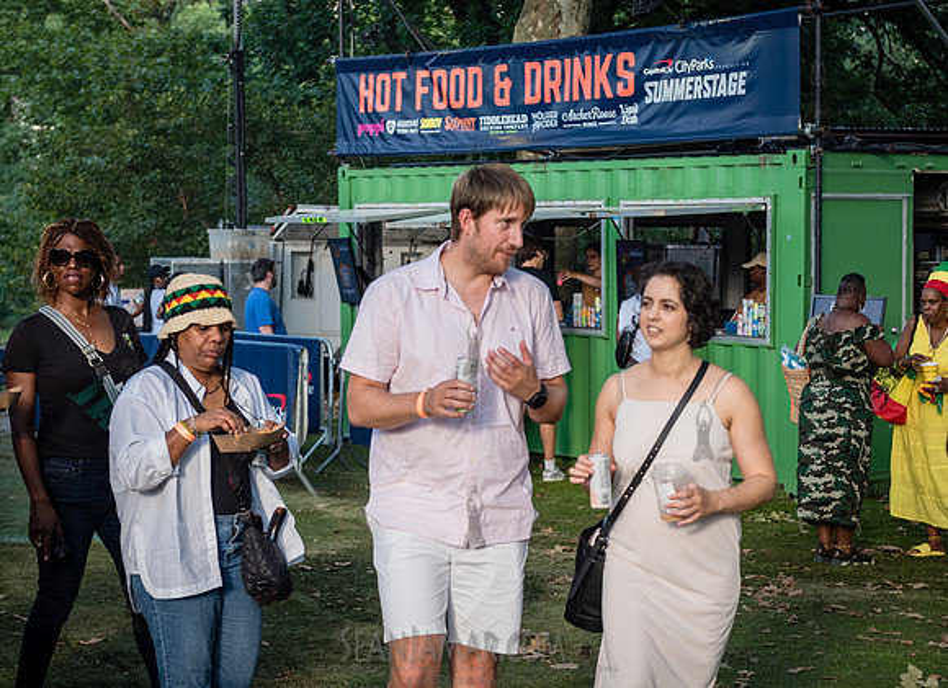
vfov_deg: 17.9
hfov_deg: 24.4
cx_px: 503
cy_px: 418
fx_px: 2188
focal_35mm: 81
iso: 500
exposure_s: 1/400
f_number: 3.5
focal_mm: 55
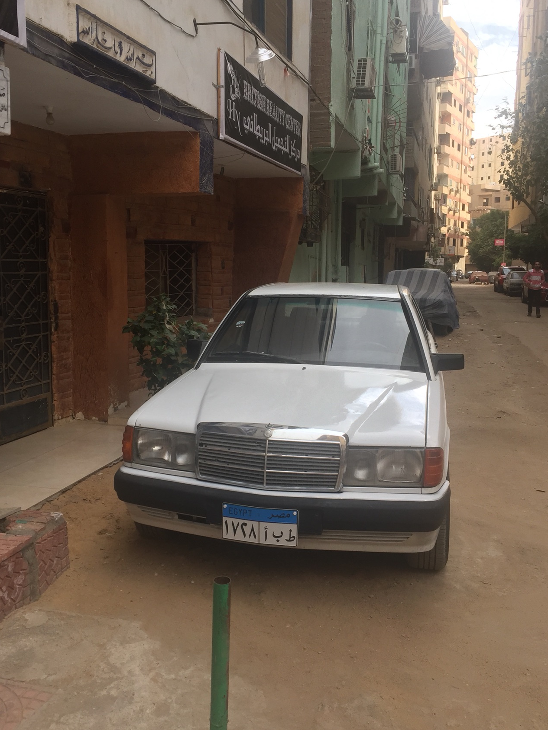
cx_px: 263
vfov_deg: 55.3
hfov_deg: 42.9
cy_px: 348
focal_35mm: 33
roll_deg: -0.8
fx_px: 697
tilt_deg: -6.0
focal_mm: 4.15
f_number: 2.2
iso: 32
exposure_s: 1/421
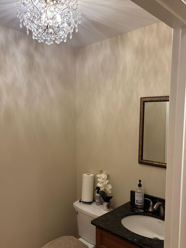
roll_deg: -0.2
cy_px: 140
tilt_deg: -6.7
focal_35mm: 30
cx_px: 86
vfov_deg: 59.8
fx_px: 215
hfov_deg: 46.8
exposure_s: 1/60
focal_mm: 5.96
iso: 100
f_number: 1.6
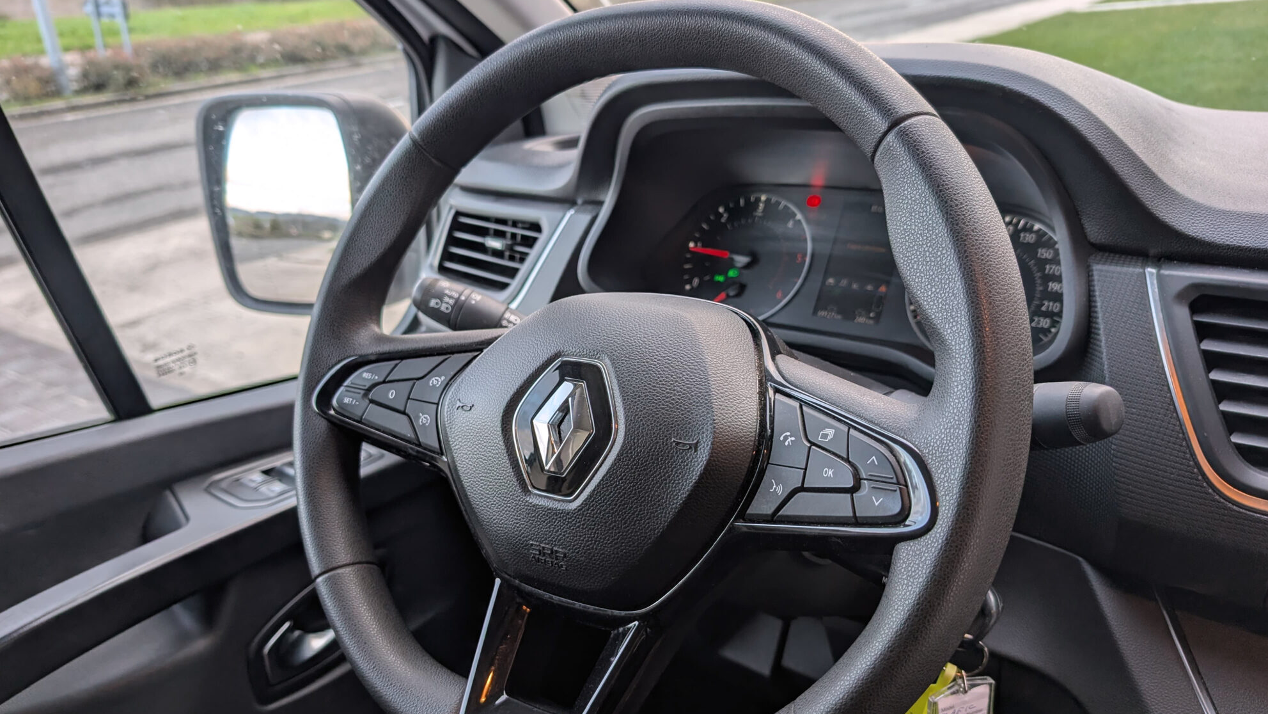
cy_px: 390
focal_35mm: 27
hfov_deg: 69.9
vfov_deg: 42.9
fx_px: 908
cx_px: 629
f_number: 1.8
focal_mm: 6.86
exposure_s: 1/3200
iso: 80
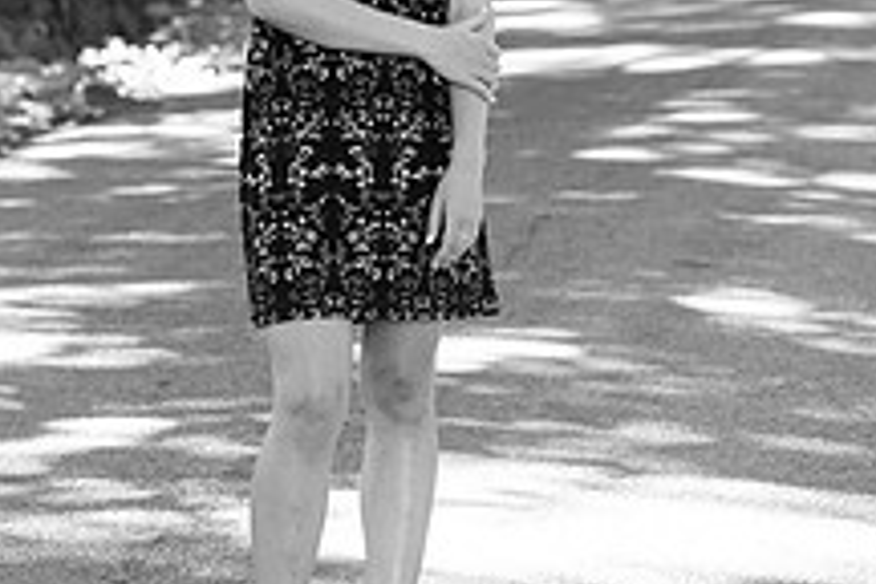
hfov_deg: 10.9
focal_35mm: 188
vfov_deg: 7.3
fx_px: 4574
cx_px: 523
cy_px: 59
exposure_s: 1/200
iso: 640
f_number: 3.5
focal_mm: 70
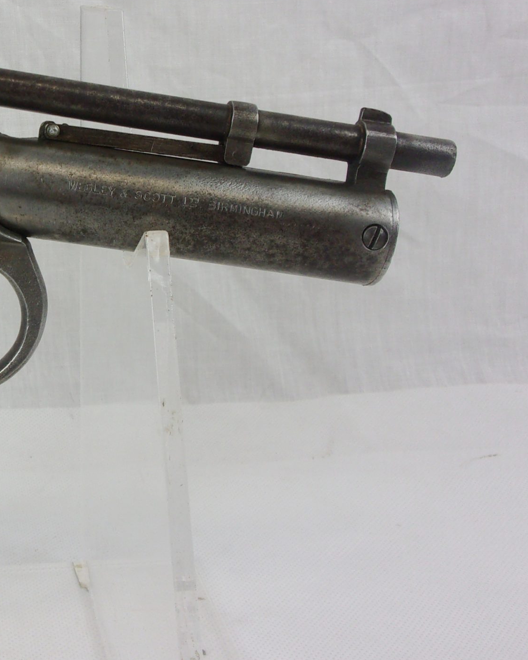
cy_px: 258
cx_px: -5
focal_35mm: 50
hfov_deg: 28.3
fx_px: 977
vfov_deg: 37.2
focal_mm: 5.1
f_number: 3.9
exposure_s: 1/34
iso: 93
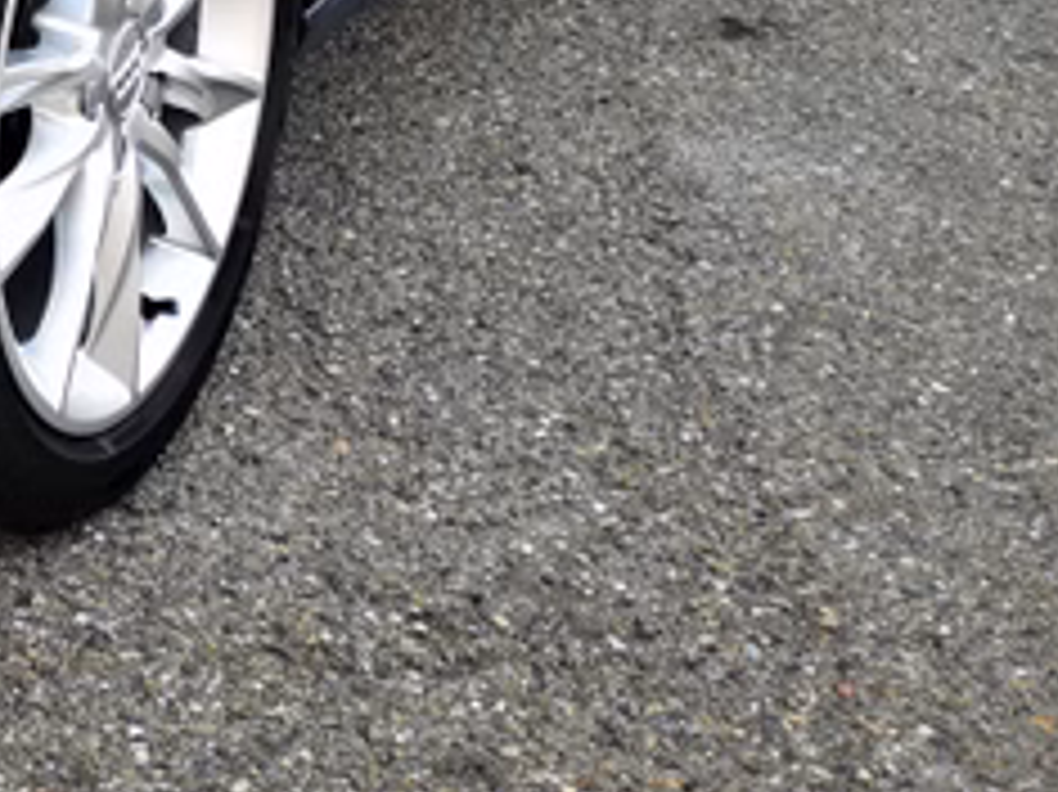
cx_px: -540
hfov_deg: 18.7
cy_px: -310
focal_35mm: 92
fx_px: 2810
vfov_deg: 15.1
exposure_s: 1/312
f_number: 1.8
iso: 50
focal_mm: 5.58
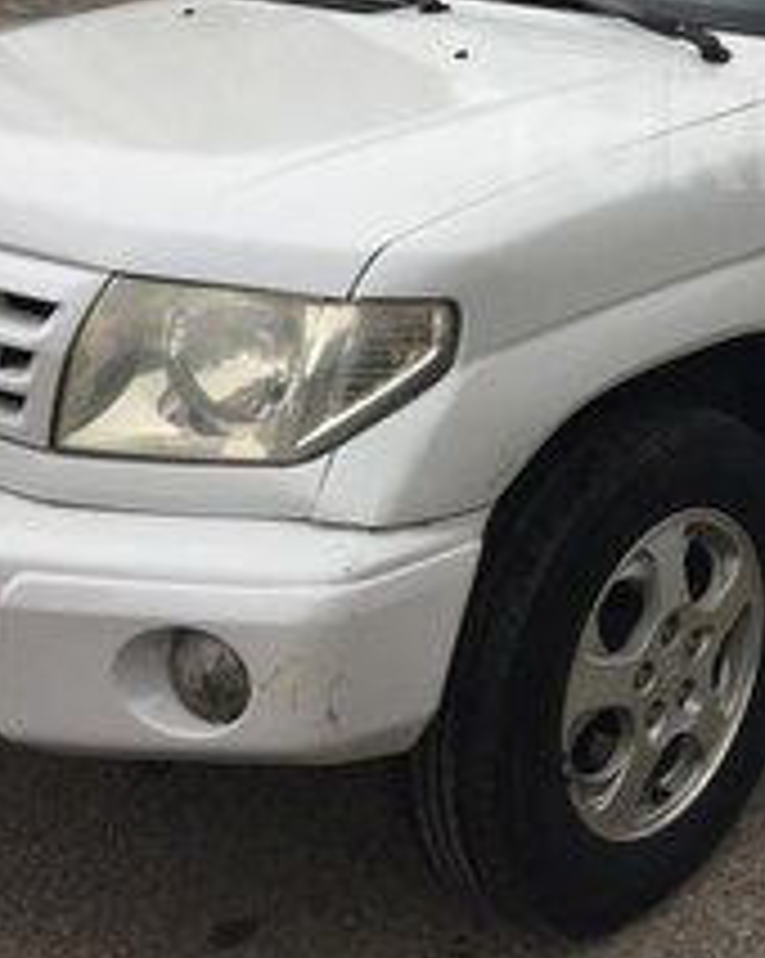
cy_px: 139
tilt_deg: -9.5
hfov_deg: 21.9
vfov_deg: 27.9
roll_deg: -4.0
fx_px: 1871
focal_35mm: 66
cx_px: 828
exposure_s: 1/670
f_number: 2.2
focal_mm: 4.15
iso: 32
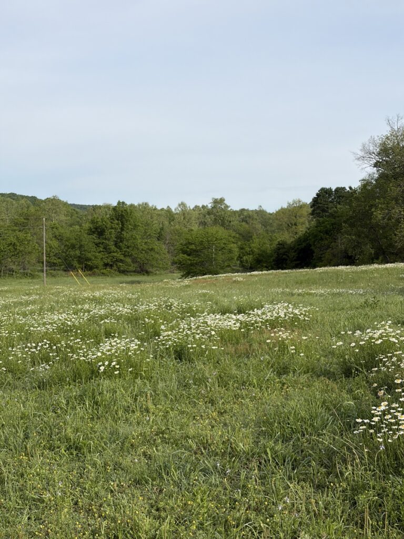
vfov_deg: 36.8
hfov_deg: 28.0
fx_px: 809
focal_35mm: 52
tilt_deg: -2.3
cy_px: 270
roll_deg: -1.2
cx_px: 202
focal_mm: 5.96
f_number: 1.6
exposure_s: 1/2865
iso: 32
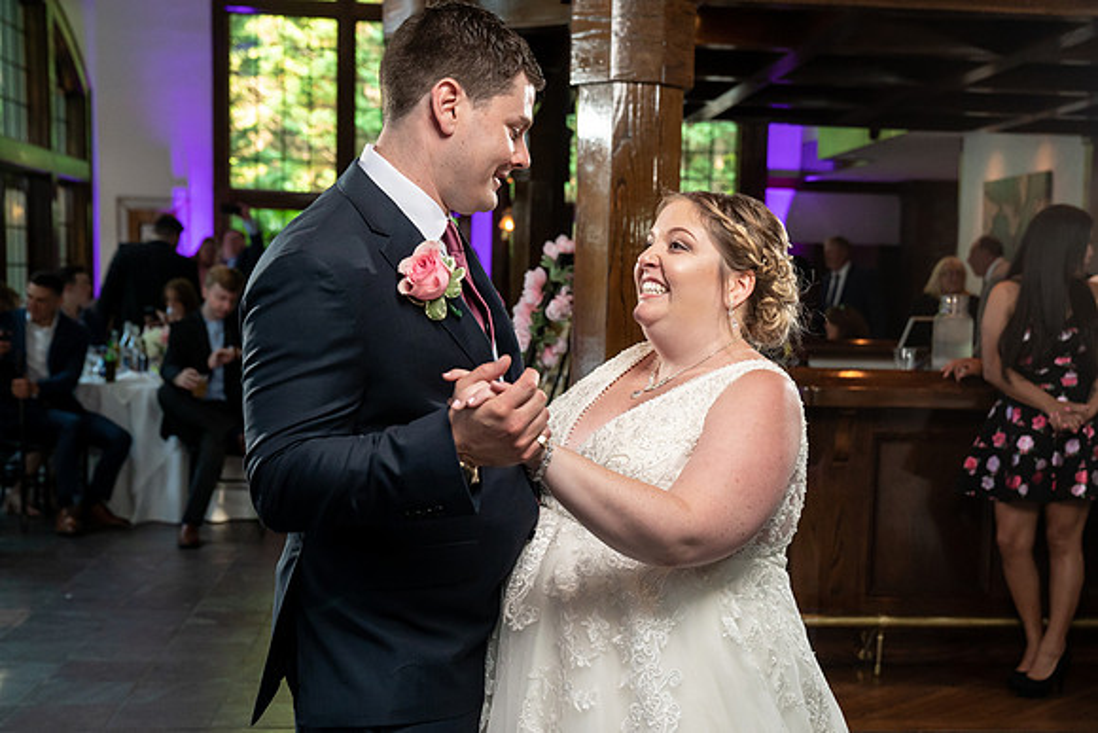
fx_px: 1709
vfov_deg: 24.2
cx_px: 661
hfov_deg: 35.5
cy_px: 441
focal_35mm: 56
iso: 2000
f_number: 4
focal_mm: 43
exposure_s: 1/200
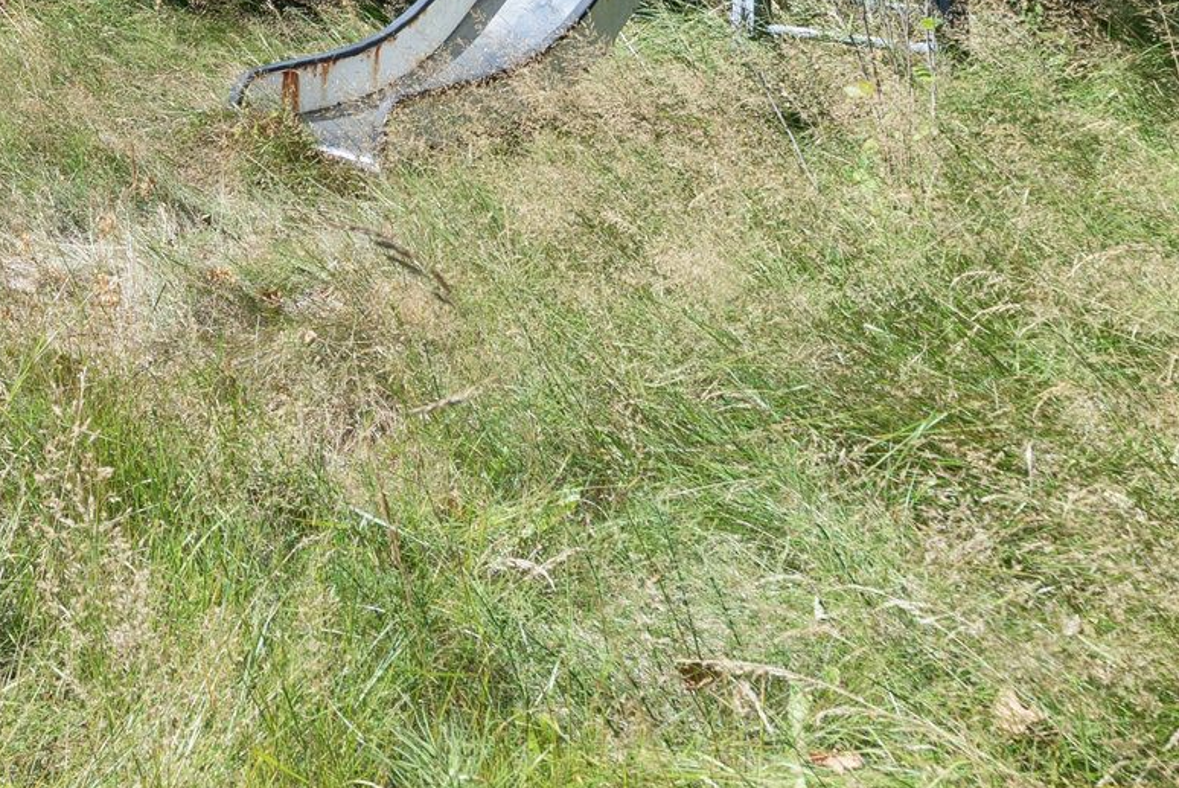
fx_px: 2032
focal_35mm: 62
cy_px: -212
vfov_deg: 20.2
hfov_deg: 27.7
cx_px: -294
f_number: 11
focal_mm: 24
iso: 100
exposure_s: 1/60
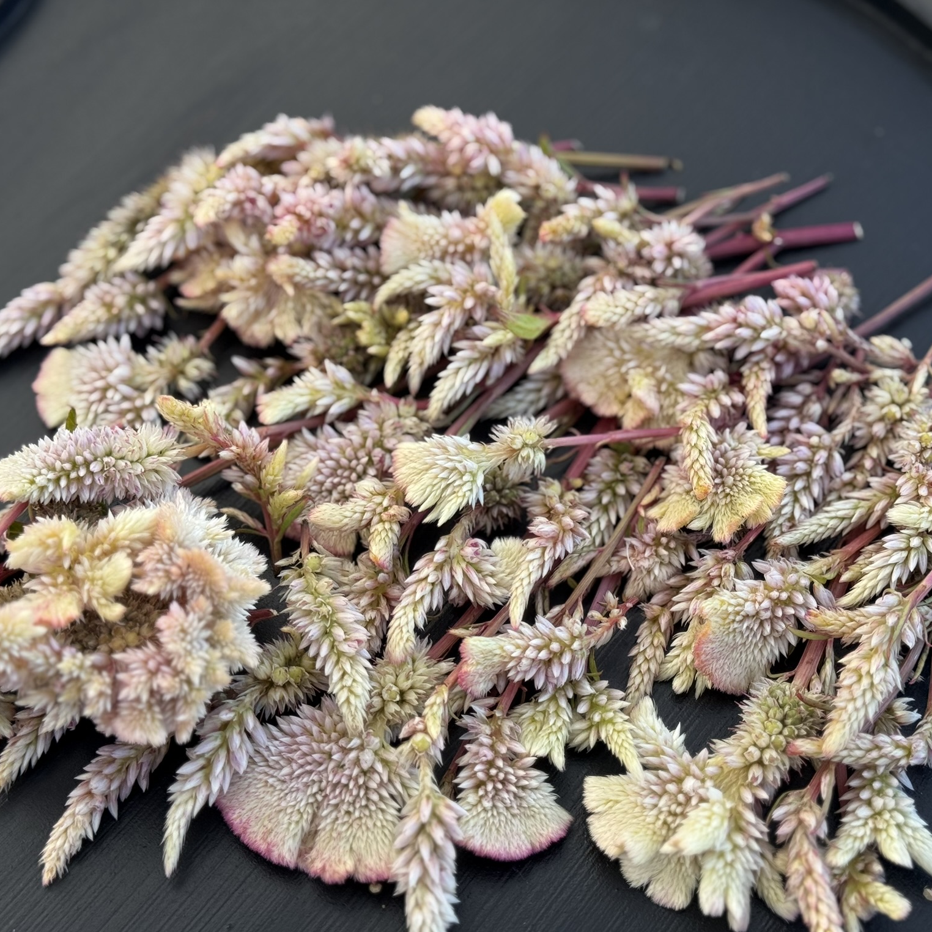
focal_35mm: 57
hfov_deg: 30.0
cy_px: 467
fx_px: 1736
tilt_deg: -59.0
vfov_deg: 30.0
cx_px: 457
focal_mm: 6.76
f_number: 1.78
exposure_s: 1/719
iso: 64
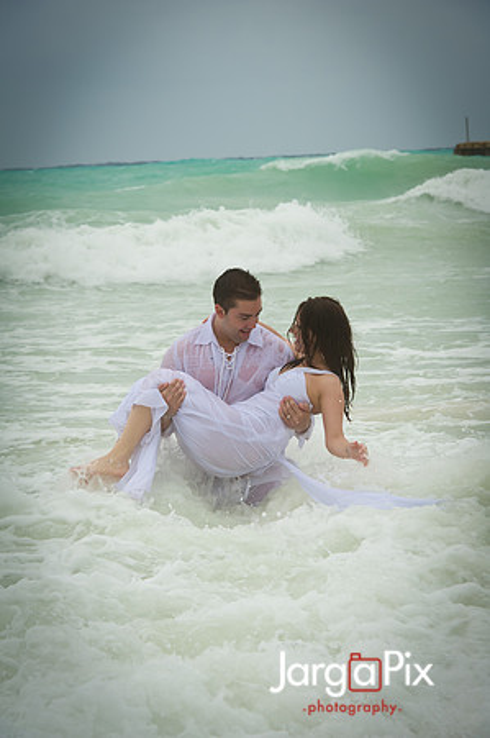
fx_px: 3172
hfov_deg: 8.8
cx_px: 245
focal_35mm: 155
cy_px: 369
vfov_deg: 13.3
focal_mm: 155
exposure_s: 1/250
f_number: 11
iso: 400
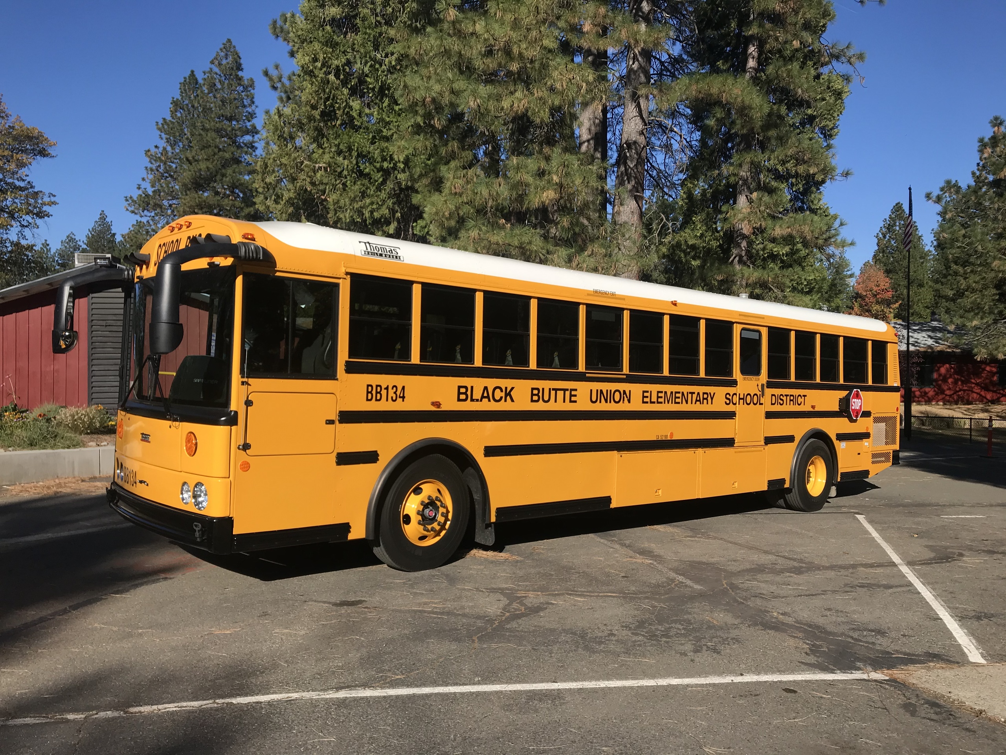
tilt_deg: +0.5
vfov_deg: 49.7
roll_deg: -1.0
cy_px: 378
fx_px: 814
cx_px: 503
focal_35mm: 28
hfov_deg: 63.4
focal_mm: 3.99
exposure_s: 1/2336
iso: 20
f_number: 1.8
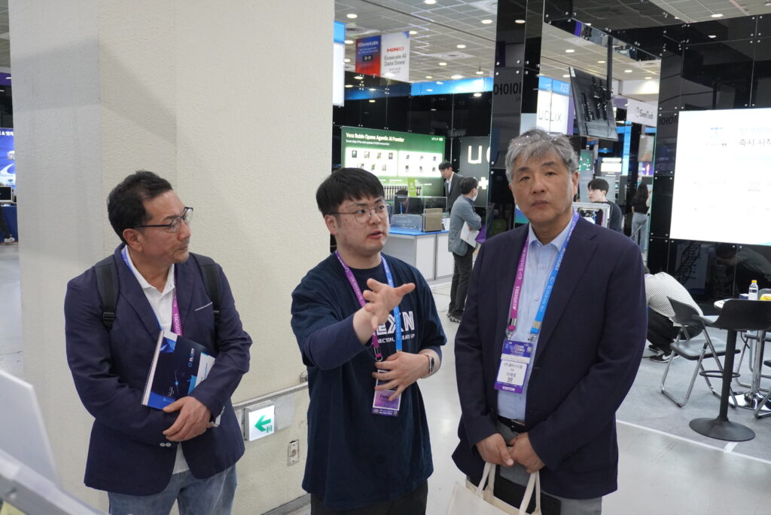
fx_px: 675
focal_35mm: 32
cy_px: 258
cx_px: 386
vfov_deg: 41.7
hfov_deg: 59.5
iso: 2000
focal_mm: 21
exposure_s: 1/200
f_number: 4
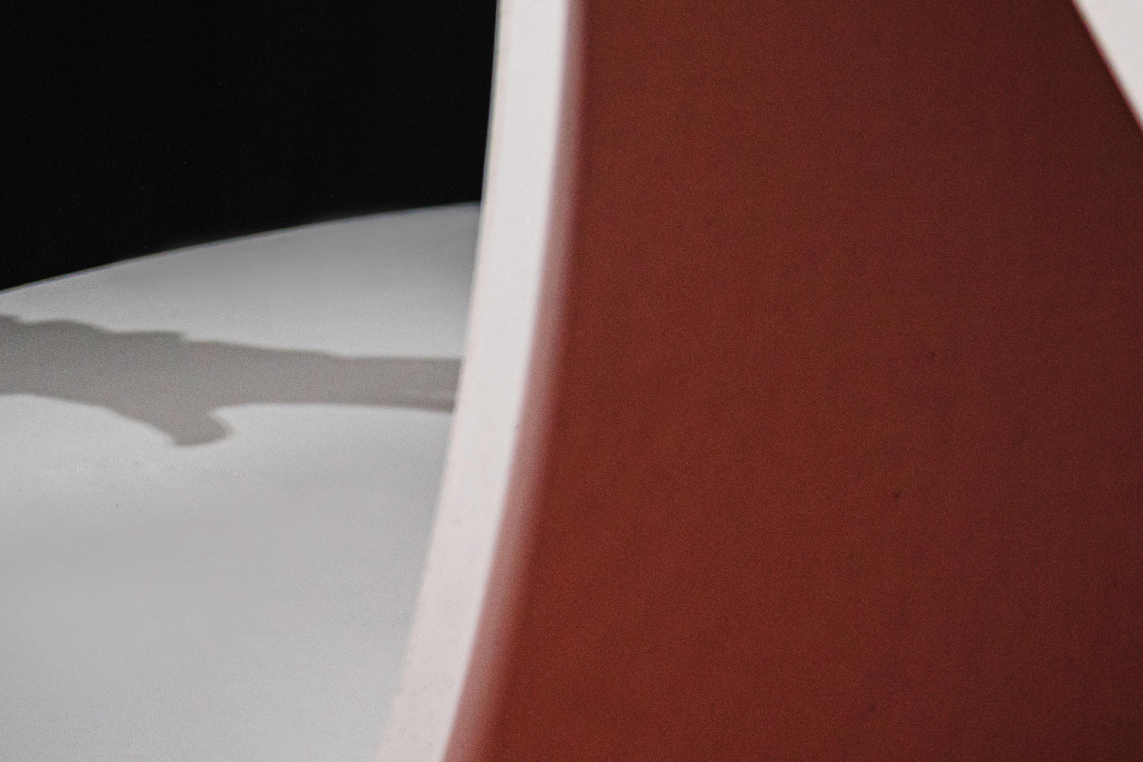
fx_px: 5778
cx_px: 1397
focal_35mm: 182
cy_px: -173
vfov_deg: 7.5
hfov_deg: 11.1
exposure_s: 1/250
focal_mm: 70
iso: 640
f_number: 3.5
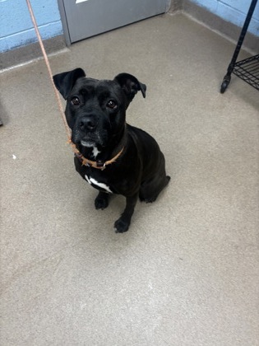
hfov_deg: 53.1
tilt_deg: -57.4
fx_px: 259
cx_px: 130
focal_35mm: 26
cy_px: 173
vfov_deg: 67.3
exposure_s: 1/63
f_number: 1.6
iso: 125
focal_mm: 5.96
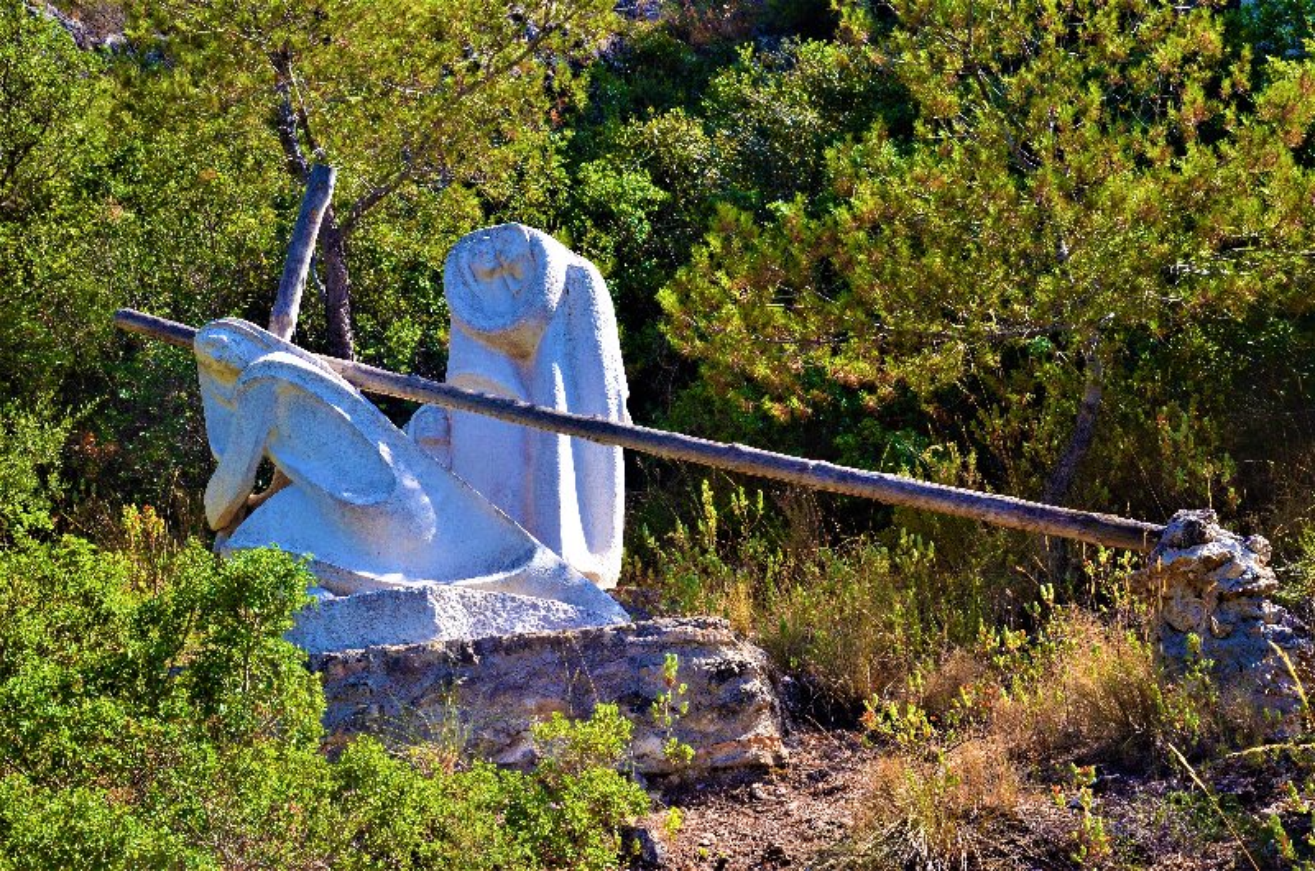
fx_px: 2734
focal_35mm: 75
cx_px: 658
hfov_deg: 27.0
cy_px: 436
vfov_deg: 18.1
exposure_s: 1/400
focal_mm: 50
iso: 640
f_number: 11
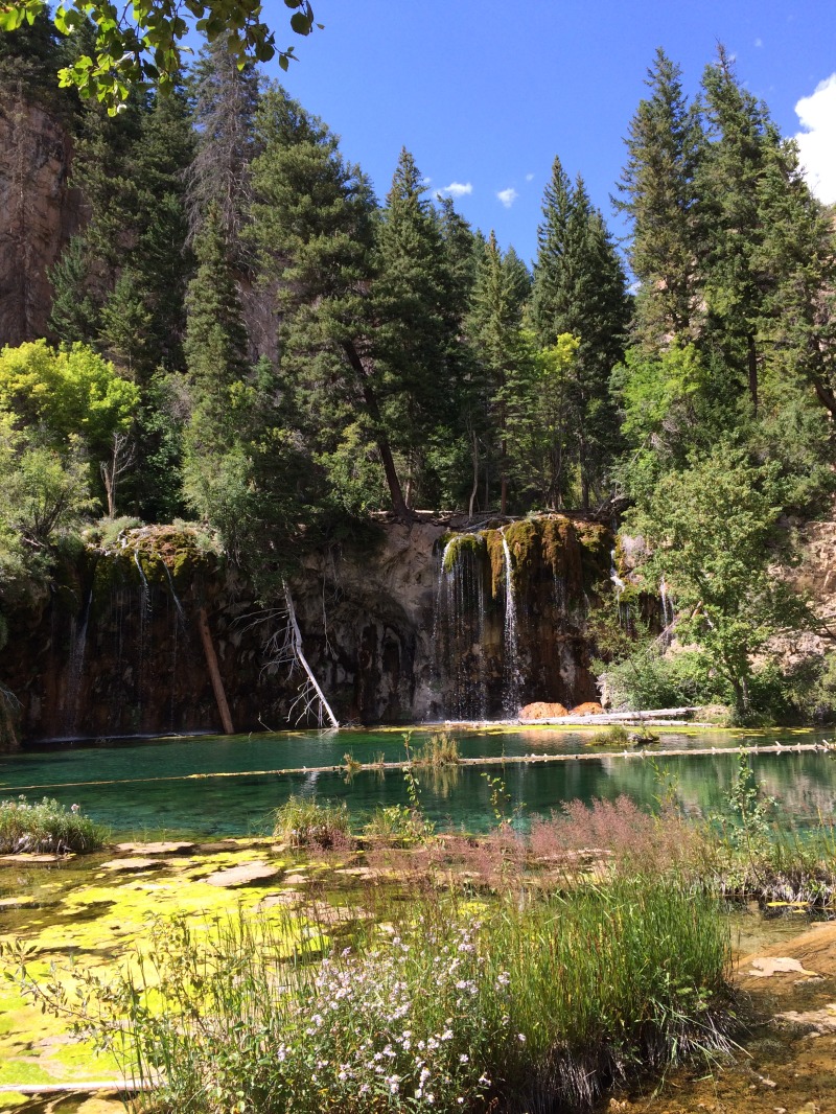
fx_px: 933
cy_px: 557
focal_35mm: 29
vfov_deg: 61.6
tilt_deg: +7.1
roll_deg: +2.4
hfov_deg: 48.2
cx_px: 418
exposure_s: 1/774
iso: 32
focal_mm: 4.15
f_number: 2.2
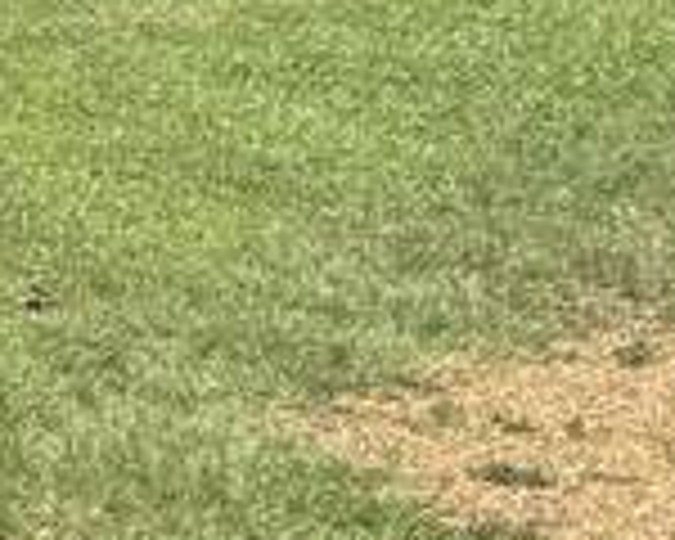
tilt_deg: +0.3
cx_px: -1850
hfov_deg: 7.4
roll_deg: -0.6
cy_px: -832
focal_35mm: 200
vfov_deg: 7.2
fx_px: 3995
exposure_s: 1/3413
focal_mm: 6.76
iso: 80
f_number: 1.78
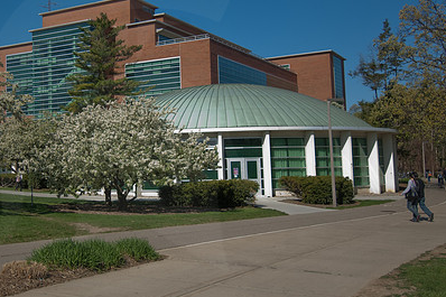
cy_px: 108
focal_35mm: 48
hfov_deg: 40.4
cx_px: 131
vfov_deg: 27.9
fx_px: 594
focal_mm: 22
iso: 100
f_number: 18
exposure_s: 1/500
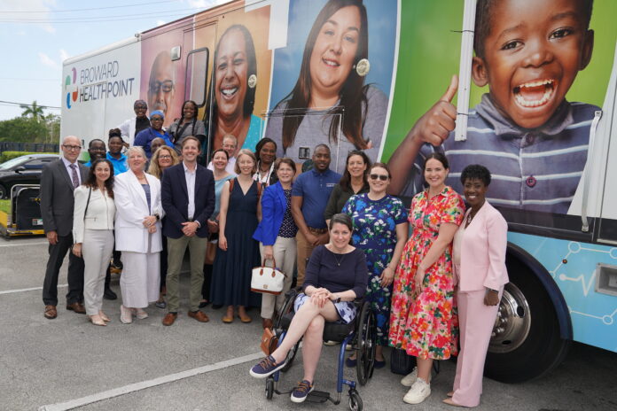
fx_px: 497
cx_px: 308
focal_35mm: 29
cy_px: 206
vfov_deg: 45.0
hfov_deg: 63.7
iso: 100
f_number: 4.5
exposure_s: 1/320
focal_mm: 29
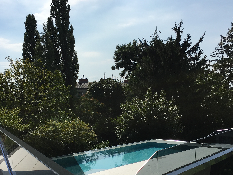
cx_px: 105
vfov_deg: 31.9
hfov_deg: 42.0
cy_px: 116
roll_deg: +2.9
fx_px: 303
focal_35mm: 45
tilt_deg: -3.1
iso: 25
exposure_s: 1/3846
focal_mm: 4.15
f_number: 2.2
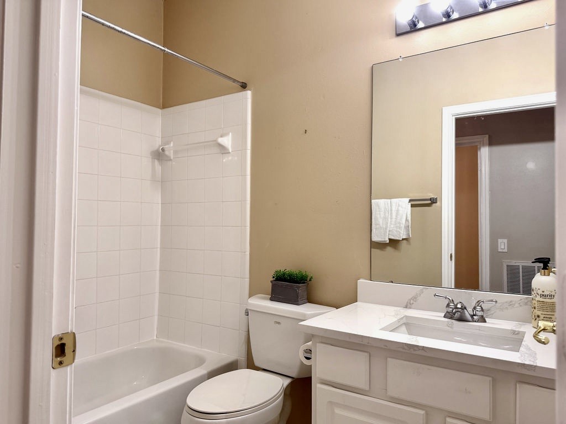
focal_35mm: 24
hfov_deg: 71.6
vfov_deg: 56.8
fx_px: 392
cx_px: 283
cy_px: 212
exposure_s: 1/120
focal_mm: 6.76
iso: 160
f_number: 1.78
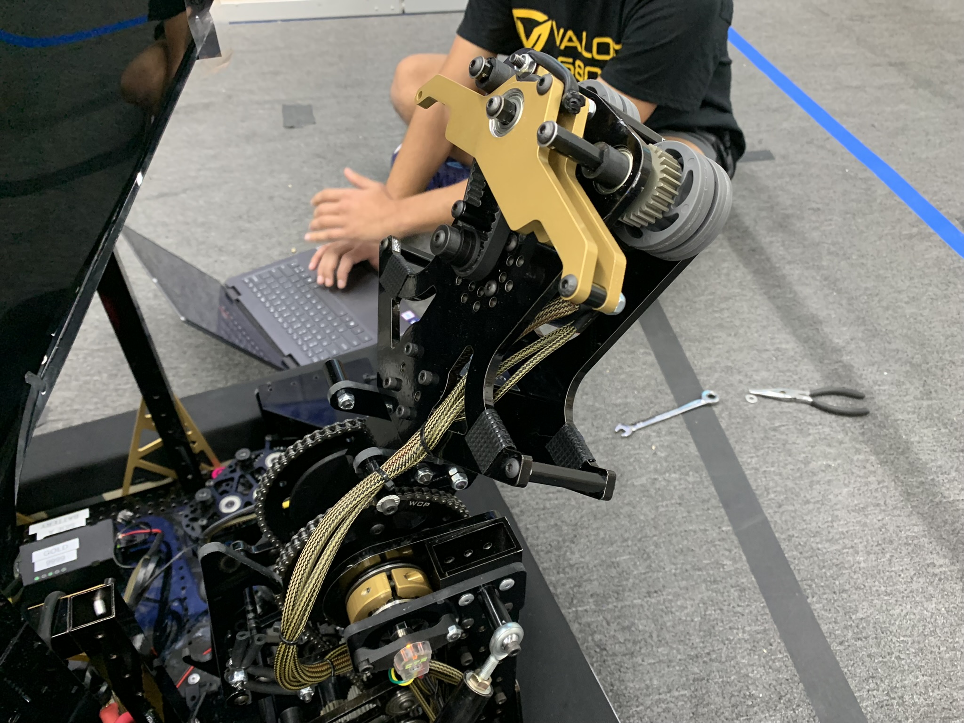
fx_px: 724
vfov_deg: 53.1
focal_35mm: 26
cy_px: 362
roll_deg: +2.0
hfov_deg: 67.3
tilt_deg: -41.1
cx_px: 482
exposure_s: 1/60
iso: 320
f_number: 1.8
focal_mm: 4.25
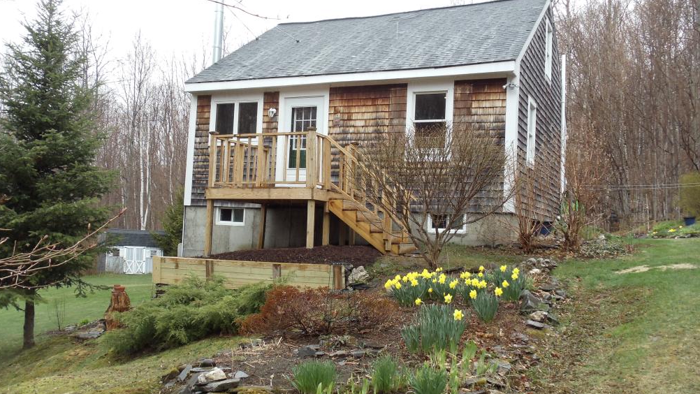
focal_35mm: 49
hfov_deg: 42.1
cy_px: 200
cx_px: 343
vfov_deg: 24.4
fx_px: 910
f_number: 3.5
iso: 100
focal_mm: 6
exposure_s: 1/125
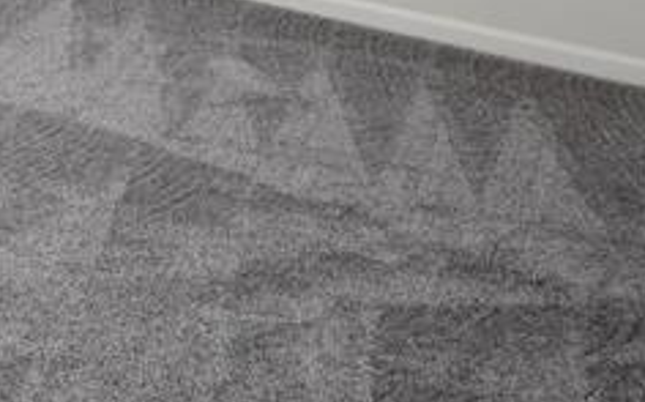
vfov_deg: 16.1
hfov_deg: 22.0
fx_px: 1089
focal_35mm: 62
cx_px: -486
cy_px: -412
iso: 64
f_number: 9
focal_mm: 14
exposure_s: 1/6
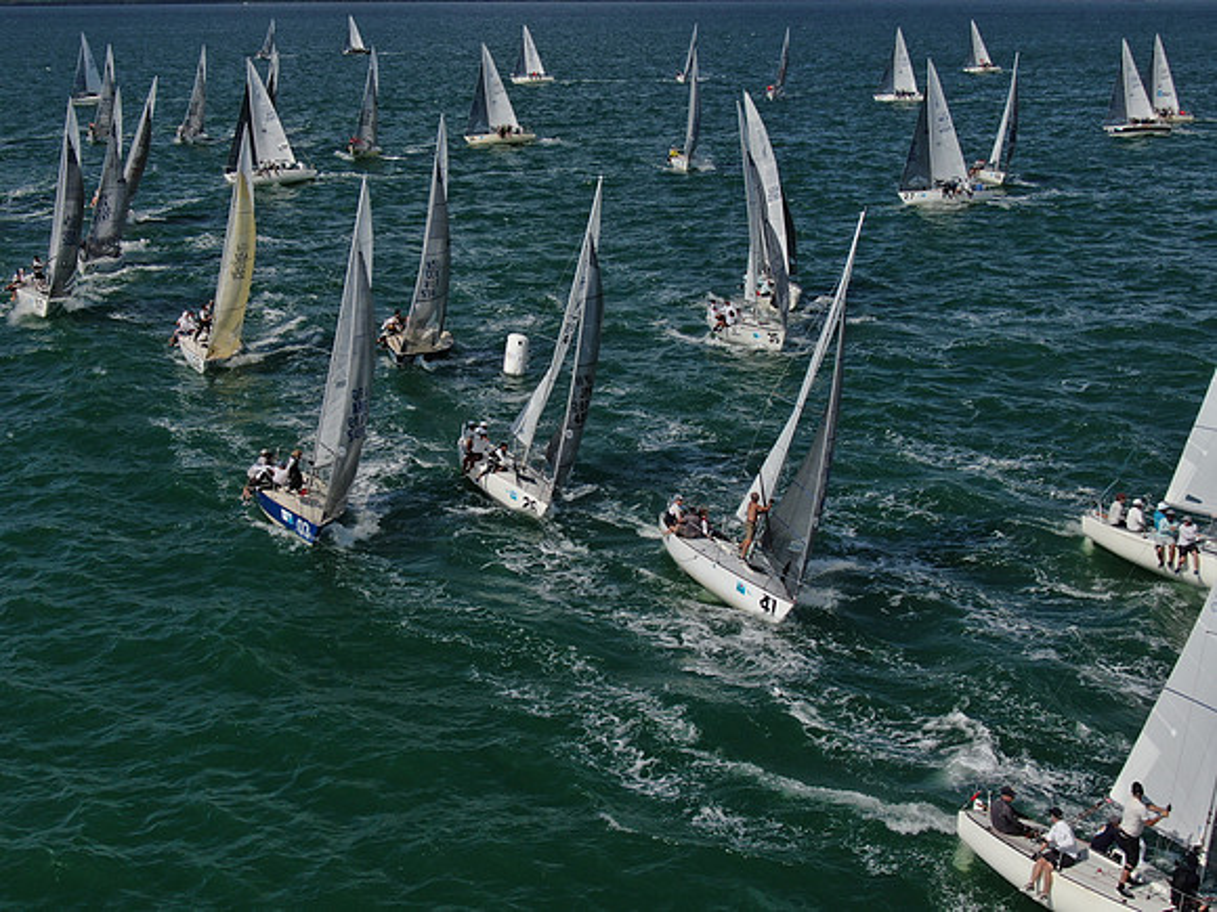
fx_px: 1688
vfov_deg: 30.3
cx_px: 608
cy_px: 456
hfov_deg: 39.7
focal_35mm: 48
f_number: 3.8
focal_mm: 8.6
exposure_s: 1/2000
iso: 100
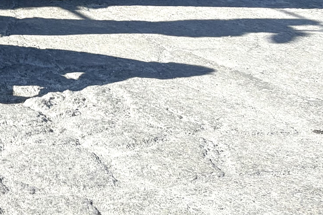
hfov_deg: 16.2
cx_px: -269
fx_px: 942
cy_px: -146
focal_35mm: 105
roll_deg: -0.6
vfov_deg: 12.2
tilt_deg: -6.5
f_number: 1.6
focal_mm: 5.96
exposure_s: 1/1311
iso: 50
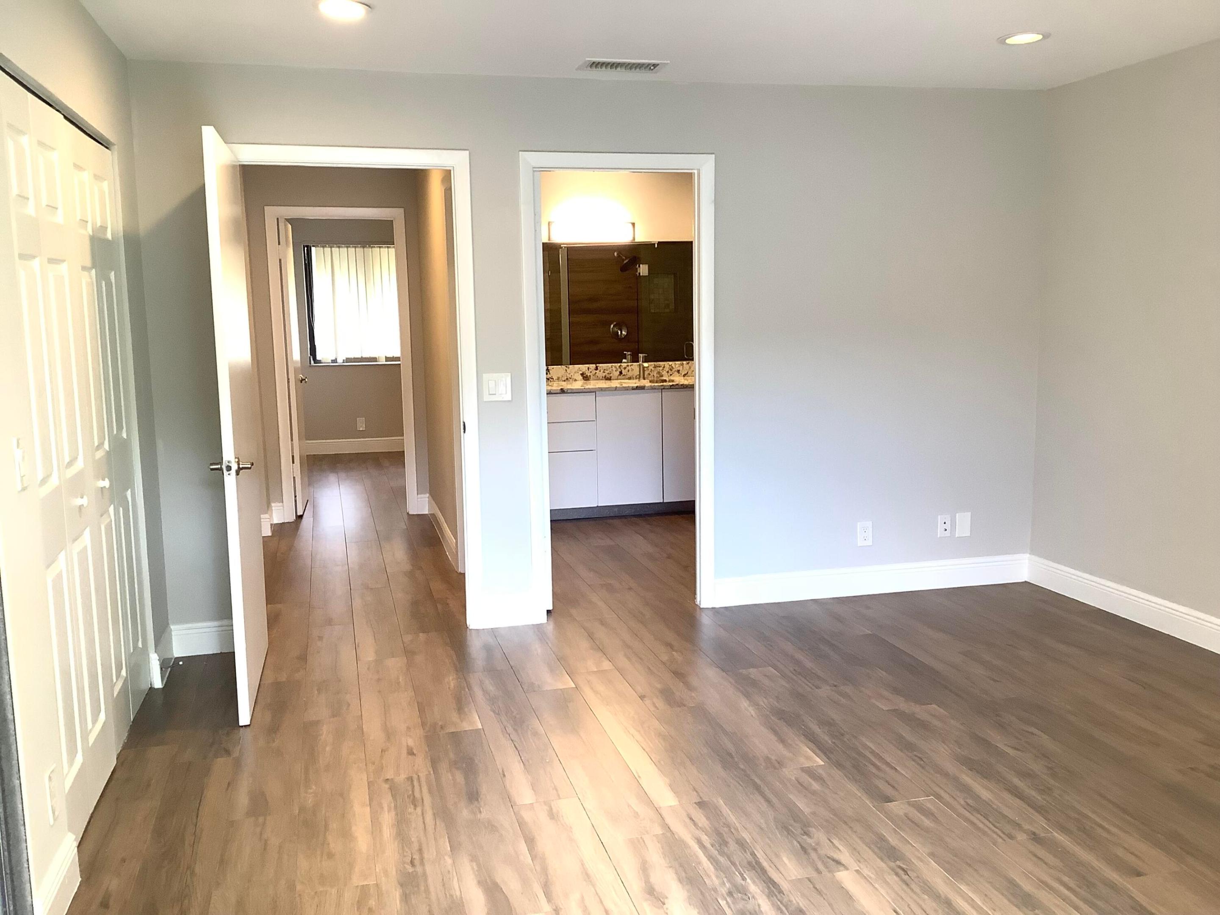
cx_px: 610
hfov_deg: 58.4
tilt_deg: -8.1
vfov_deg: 45.4
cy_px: 458
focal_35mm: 31
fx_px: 1093
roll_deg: +0.0
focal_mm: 3.3
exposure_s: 1/50
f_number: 2.4
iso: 125
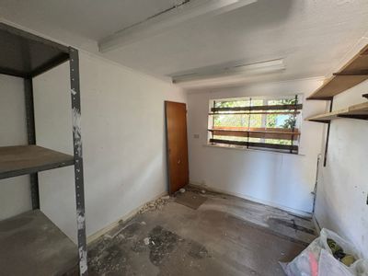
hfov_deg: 102.1
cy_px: 138
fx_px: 149
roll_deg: -1.2
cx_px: 184
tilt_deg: -6.1
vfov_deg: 85.7
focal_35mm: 14
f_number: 2.2
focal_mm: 2.22
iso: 500
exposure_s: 1/60
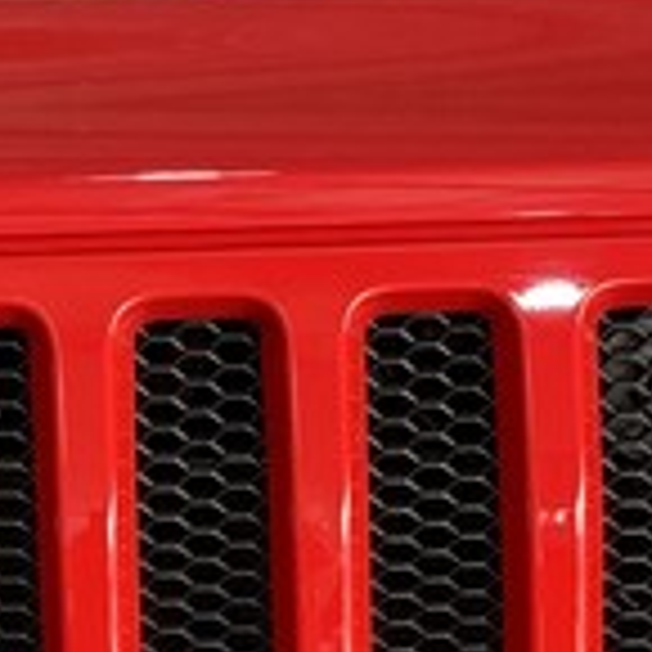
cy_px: 692
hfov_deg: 11.0
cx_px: 207
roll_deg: +1.1
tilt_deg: -13.0
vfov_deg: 10.9
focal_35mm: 159
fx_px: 3388
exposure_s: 1/121
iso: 100
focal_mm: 4.25
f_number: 1.8
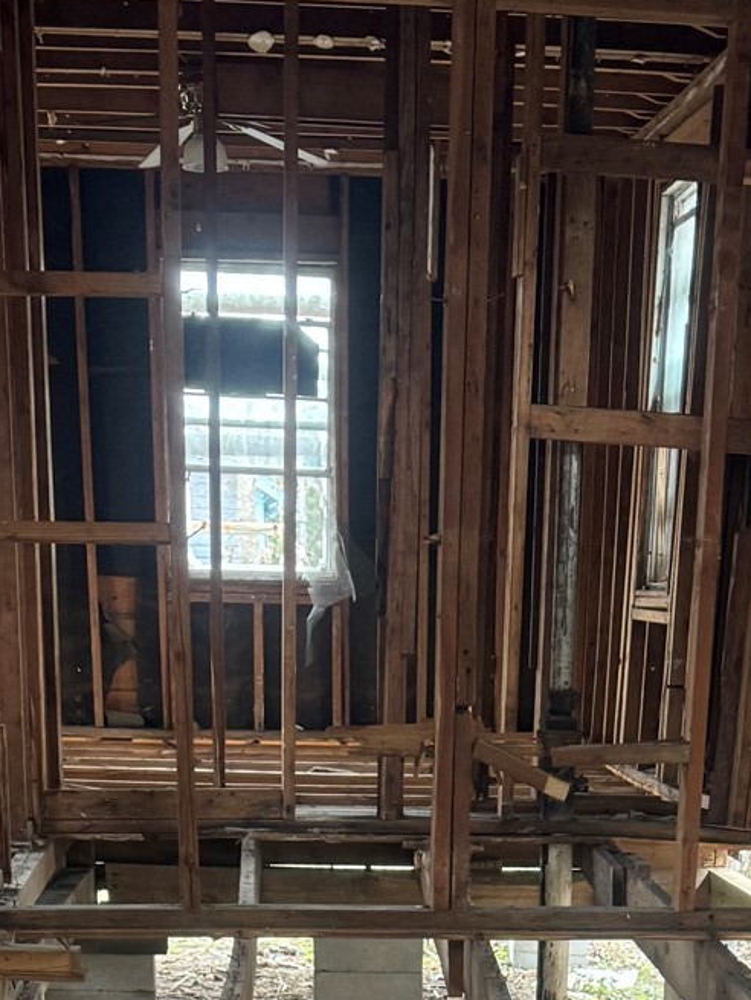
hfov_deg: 19.6
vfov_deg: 21.3
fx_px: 2167
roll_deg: -0.7
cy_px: 1553
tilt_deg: -23.9
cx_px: 447
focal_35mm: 75
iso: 250
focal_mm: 6.76
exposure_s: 1/60
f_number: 1.78
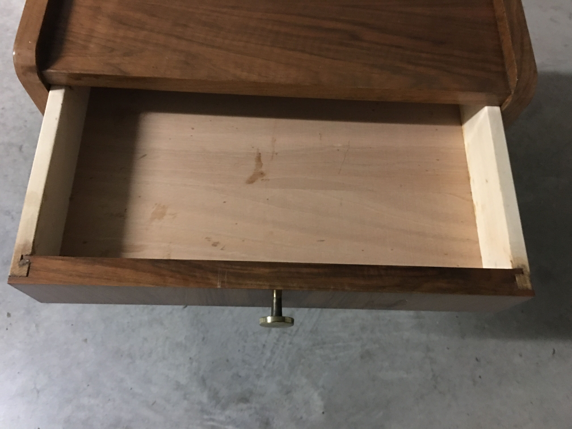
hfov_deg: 61.7
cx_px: 286
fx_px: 479
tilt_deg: -66.7
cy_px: 214
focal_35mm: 29
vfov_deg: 48.2
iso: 160
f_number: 2.2
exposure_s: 1/4
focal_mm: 4.15
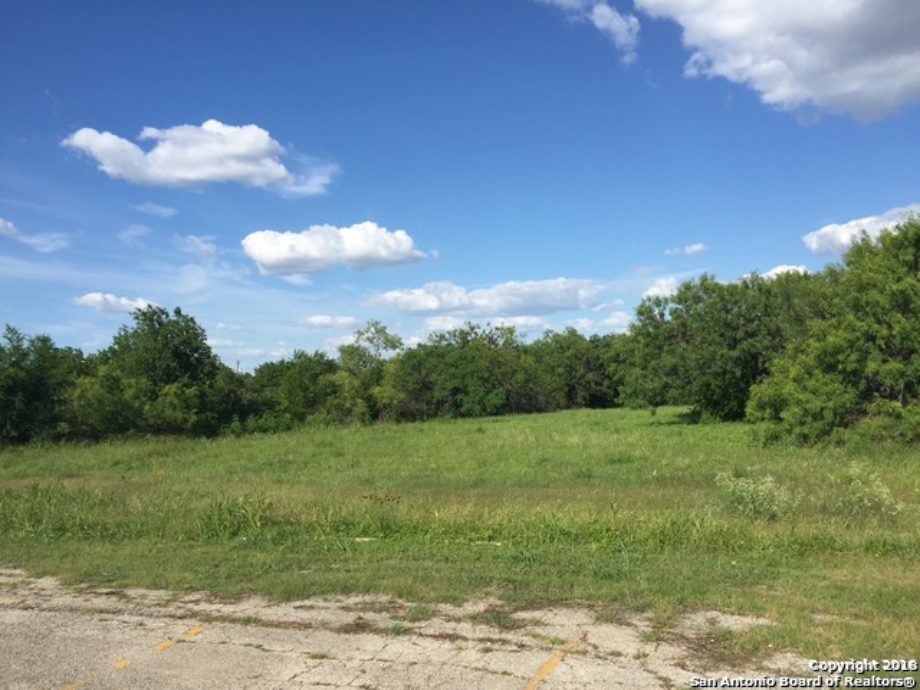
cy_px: 345
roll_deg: +2.6
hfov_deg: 61.7
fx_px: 771
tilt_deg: +4.0
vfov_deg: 48.2
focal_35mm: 29
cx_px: 460
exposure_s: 1/2326
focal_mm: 4.15
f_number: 2.2
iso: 32
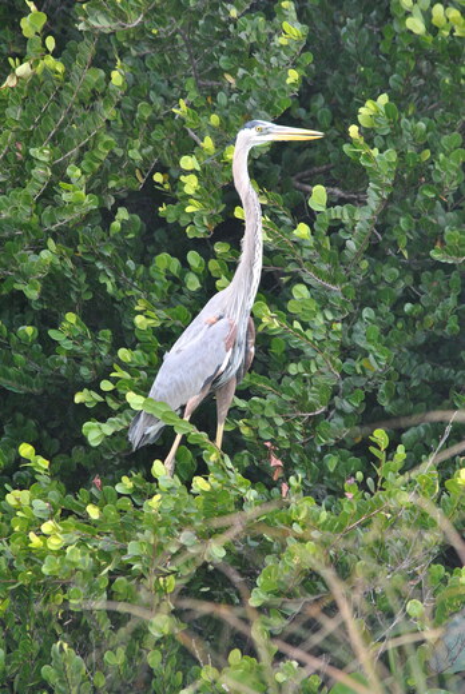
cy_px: 347
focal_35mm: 225
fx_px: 4347
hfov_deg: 6.1
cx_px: 232
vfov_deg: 9.1
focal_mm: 150
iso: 1000
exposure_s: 1/500
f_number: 4.8
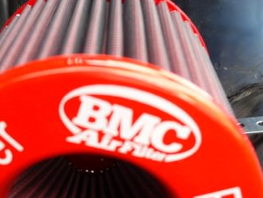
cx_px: 76
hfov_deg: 37.5
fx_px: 380
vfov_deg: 28.3
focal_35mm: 50
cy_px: 168
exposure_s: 1/45
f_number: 2.8
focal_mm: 6
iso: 120
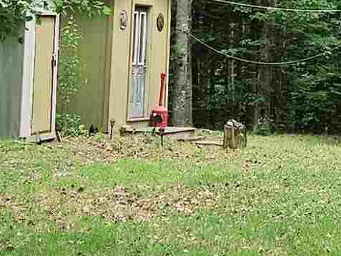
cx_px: 493
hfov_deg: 12.7
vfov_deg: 9.2
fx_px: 1458
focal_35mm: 148
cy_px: -310
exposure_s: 1/932
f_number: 1.8
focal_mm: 5.4
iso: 25
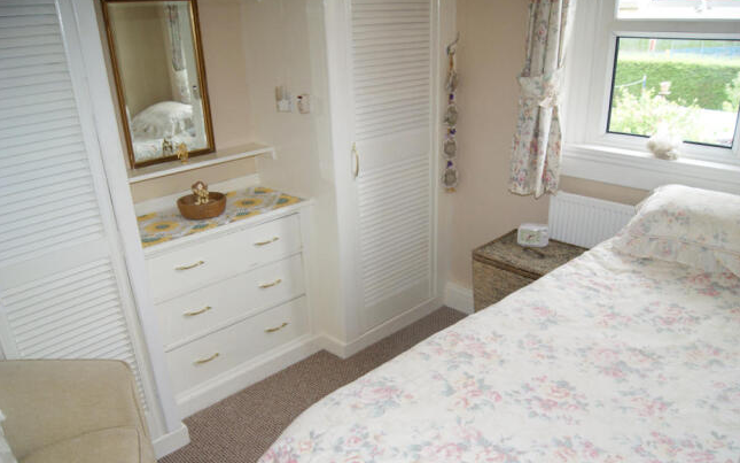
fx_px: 565
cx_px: 374
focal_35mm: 28
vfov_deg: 44.5
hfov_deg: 66.5
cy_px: 236
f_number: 4
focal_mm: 18
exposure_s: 1/160
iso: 250
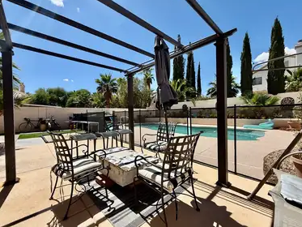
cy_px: 115
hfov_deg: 98.1
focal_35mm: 15
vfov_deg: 81.8
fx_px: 131
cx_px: 148
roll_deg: +0.7
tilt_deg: -0.4
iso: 80
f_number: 2.2
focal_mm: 2.22
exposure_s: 1/4149
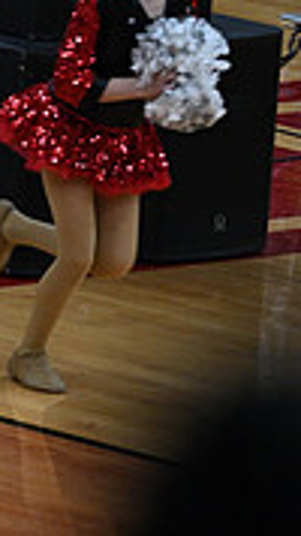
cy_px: -2
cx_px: -536
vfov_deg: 3.2
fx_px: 9686
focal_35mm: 682
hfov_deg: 1.8
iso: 4000
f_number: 4
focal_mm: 200
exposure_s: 1/400
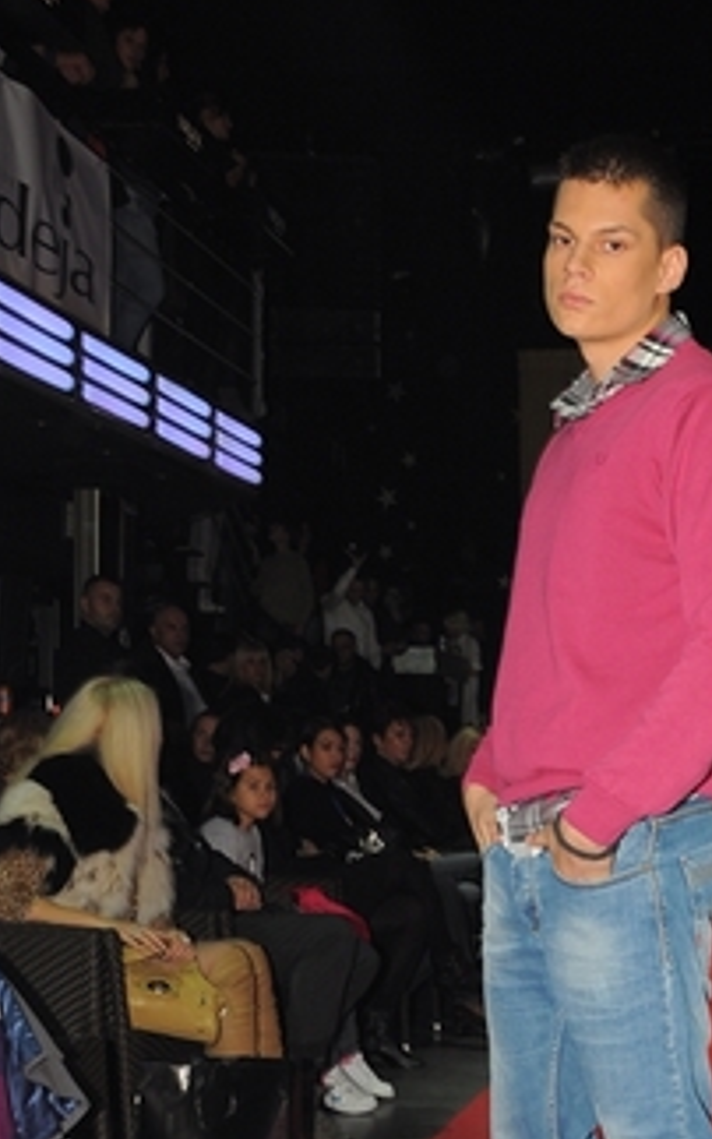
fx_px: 1676
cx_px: 583
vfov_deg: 36.5
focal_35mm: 54
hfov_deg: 23.6
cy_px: 871
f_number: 6.3
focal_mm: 22
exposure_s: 1/60
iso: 400
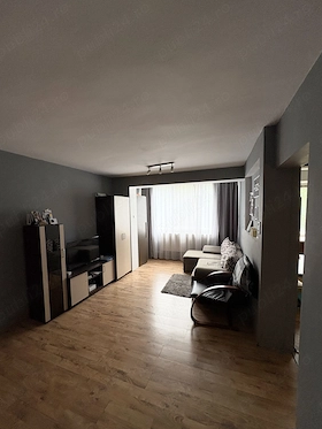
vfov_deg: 98.1
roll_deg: +1.4
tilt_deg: -5.8
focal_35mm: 15
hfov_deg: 81.7
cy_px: 225
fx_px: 186
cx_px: 153
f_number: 2.2
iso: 200
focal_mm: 2.22
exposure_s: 1/99
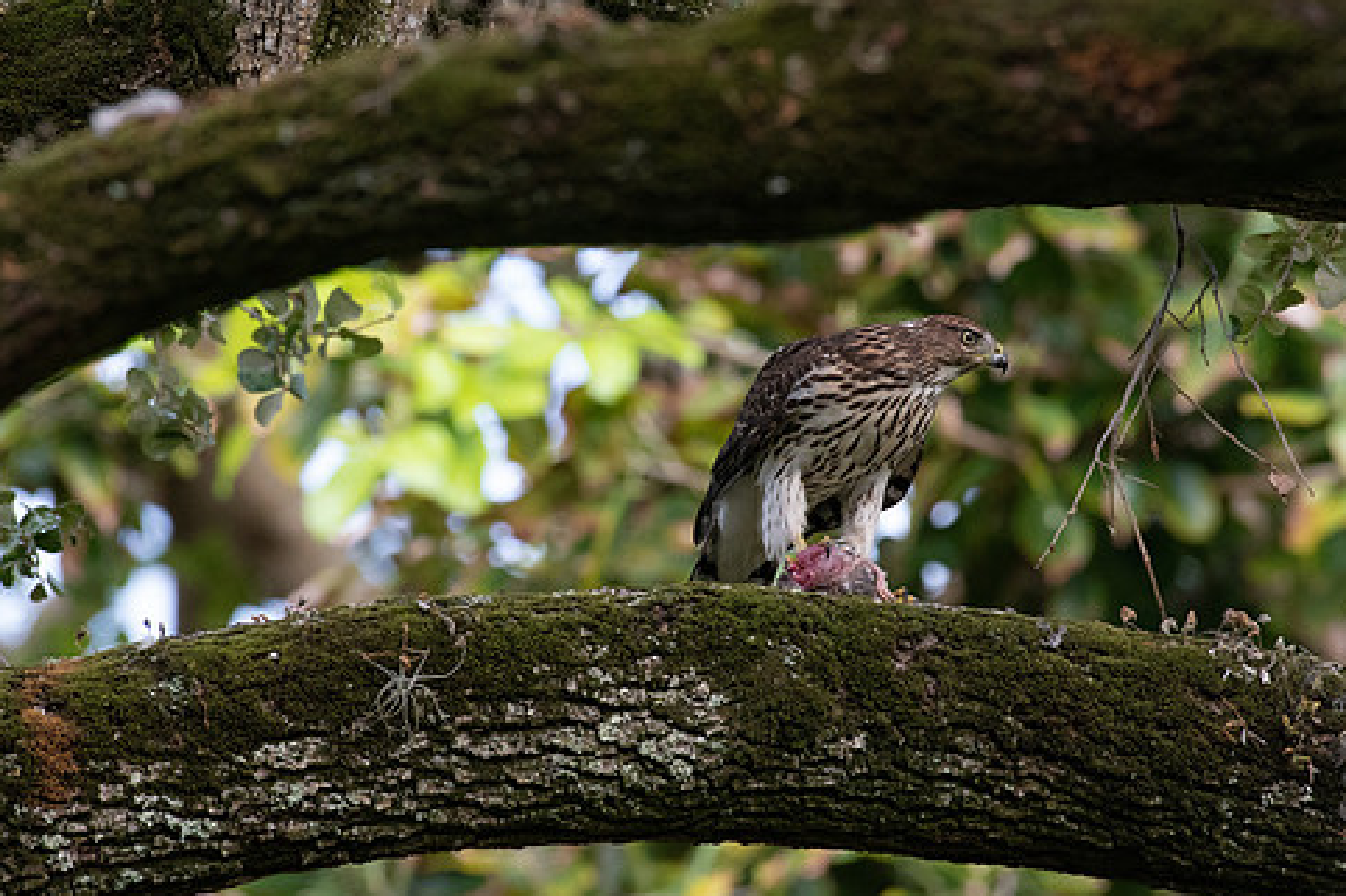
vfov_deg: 2.3
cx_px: 673
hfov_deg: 3.4
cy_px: 403
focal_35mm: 602
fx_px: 22499
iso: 4500
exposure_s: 1/320
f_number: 11
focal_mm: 500
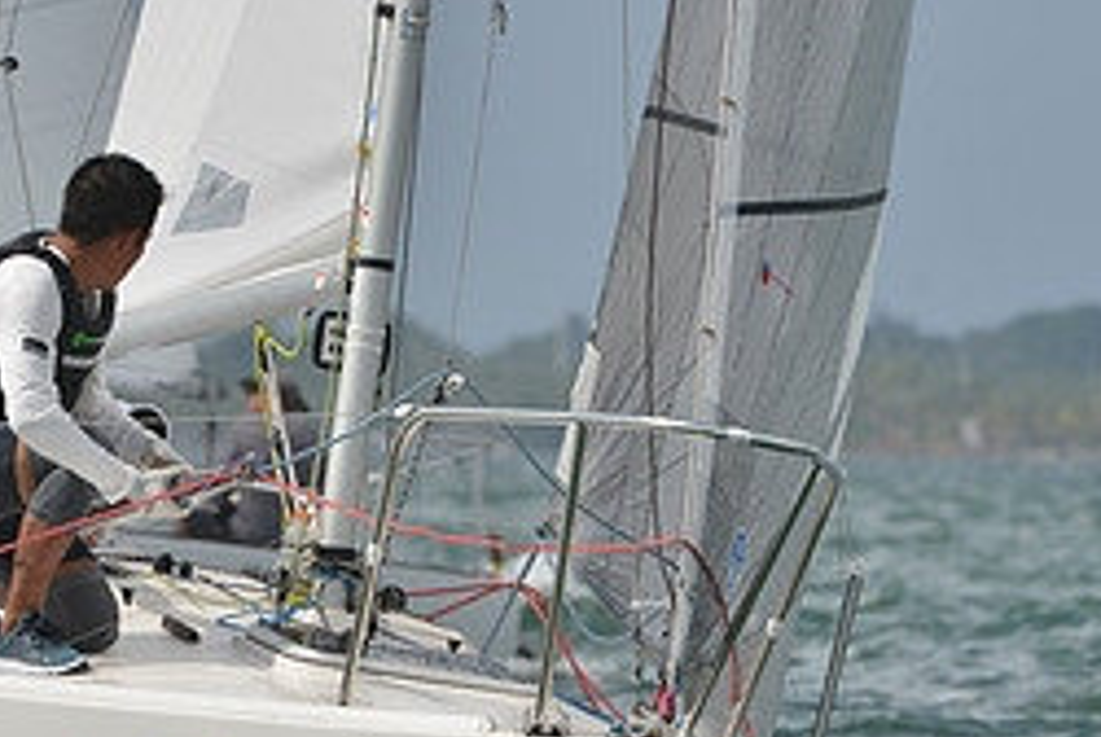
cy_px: 735
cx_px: 281
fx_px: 24036
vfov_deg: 1.8
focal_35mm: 785
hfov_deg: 2.6
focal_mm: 340
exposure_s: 1/1250
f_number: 10
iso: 400
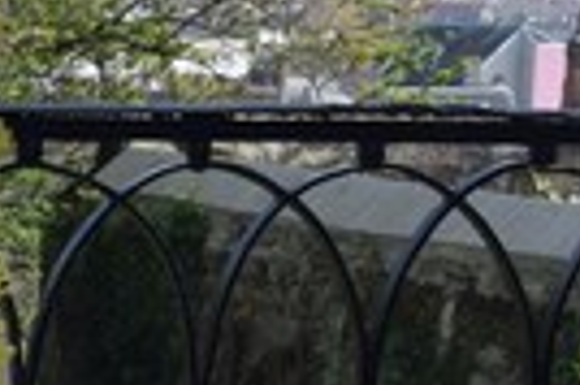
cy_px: 552
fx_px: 3315
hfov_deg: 8.4
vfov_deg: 6.6
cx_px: -1182
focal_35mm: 206
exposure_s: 1/320
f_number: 9
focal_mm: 18
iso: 200
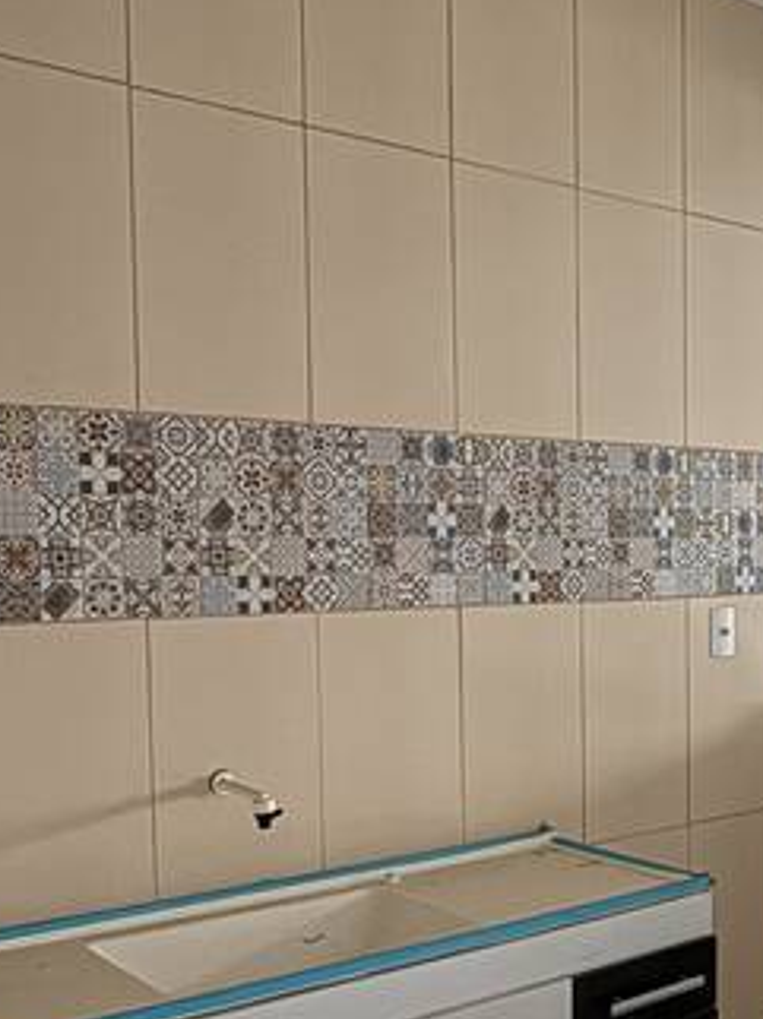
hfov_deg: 29.7
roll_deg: +0.8
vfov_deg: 40.2
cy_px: 630
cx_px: 674
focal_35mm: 47
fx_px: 1383
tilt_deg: -1.9
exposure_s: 1/60
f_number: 2.2
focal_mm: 2.22
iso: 800
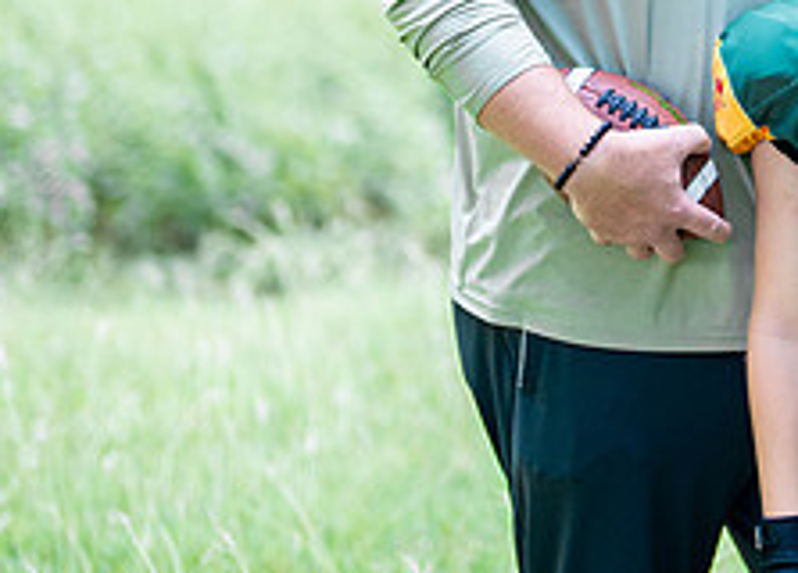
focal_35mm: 155
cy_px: -63
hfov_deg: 12.8
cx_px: 801
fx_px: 3518
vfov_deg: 9.2
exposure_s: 1/1250
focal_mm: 50
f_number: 1.2
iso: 320
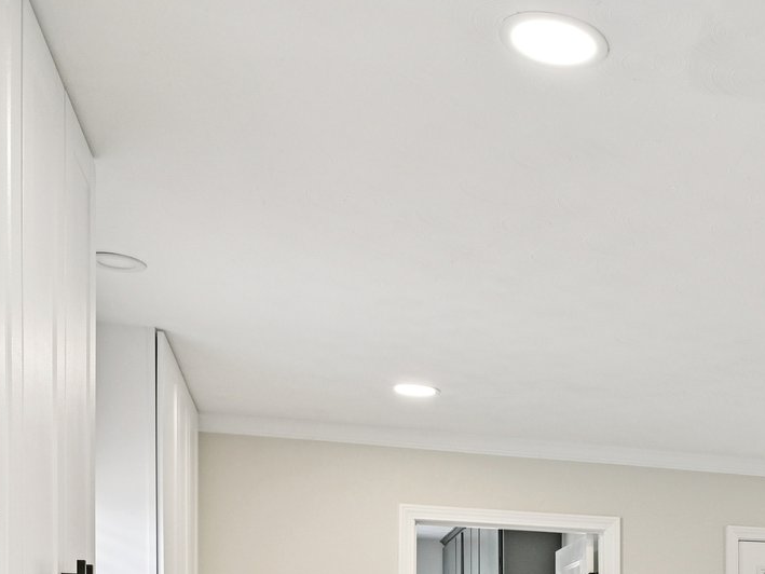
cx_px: 882
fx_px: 1136
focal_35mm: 51
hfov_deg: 32.0
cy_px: 676
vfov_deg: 25.6
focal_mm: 18.5
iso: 220
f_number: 8
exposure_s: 1/20
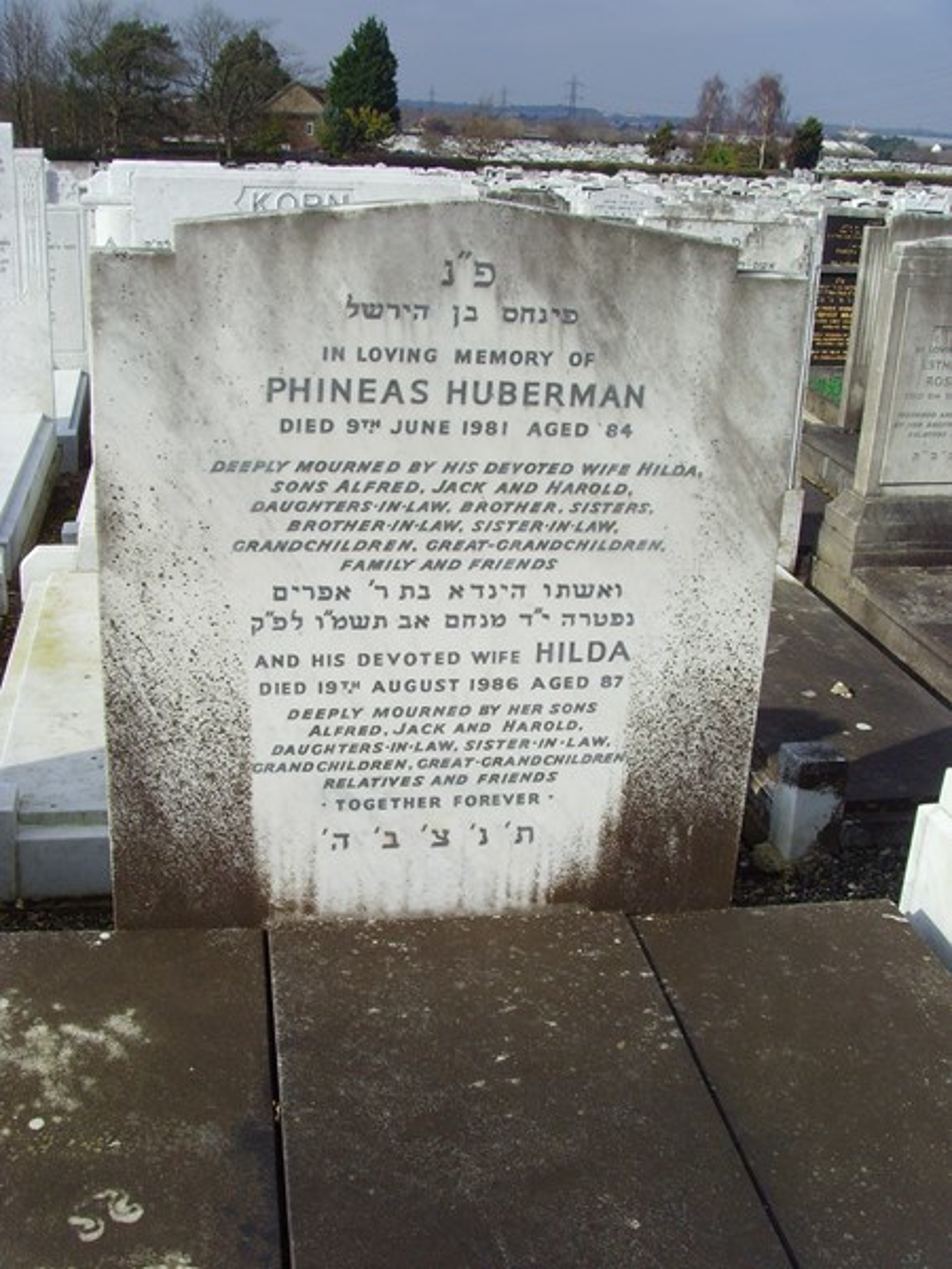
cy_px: 634
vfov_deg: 47.9
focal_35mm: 39
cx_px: 476
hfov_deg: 36.8
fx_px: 1430
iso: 80
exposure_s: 1/350
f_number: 6.3
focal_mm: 6.6
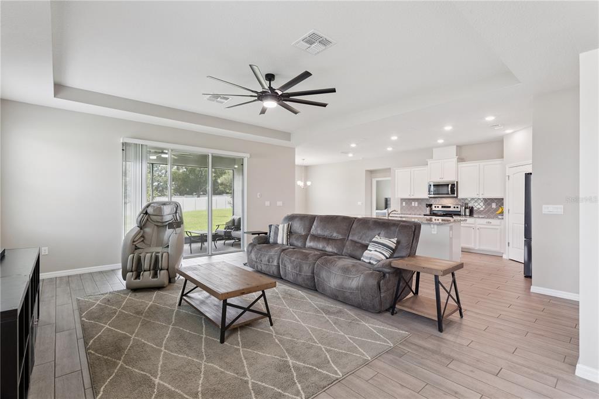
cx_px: 300
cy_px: 200
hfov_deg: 94.7
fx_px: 276
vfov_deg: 71.7
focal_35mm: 17
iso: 800
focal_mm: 16.6
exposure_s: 1/40
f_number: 10
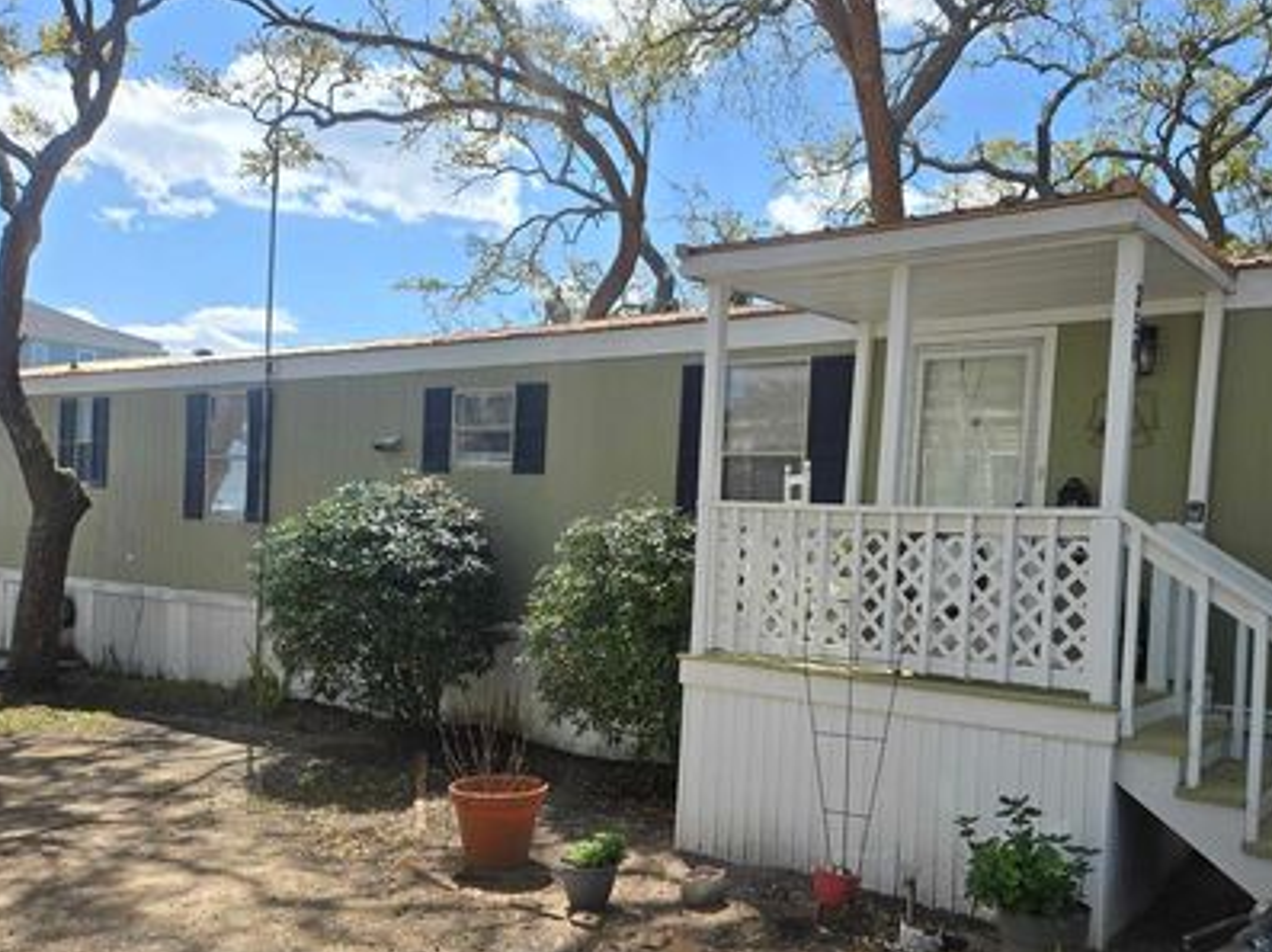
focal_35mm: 29
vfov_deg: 47.8
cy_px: 588
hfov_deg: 60.9
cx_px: 791
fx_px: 1065
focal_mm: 5.4
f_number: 1.8
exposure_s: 1/1718
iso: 25
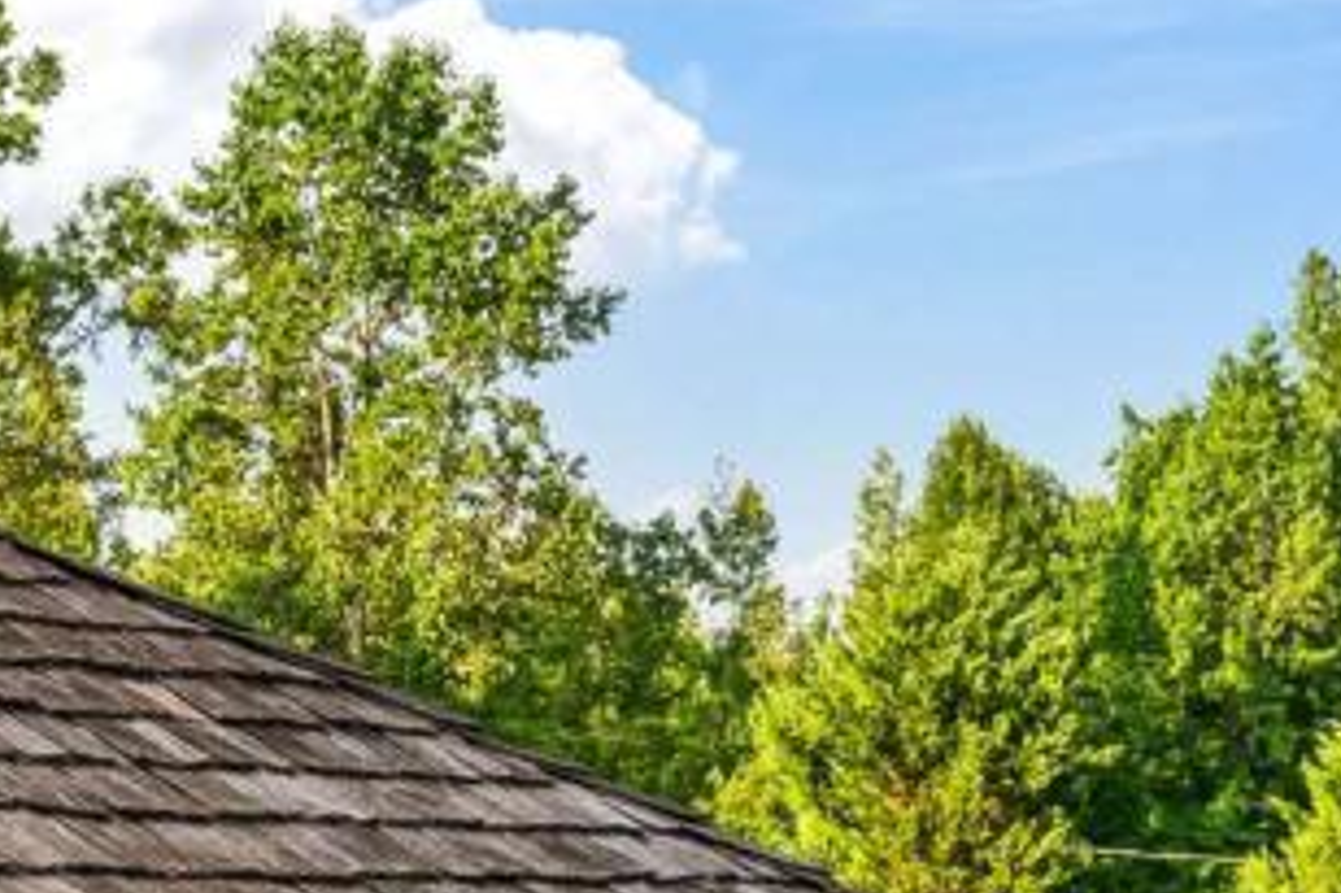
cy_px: 723
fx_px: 4356
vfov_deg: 11.7
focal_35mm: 117
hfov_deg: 17.5
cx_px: 505
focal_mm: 20
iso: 400
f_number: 7.1
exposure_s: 1/400
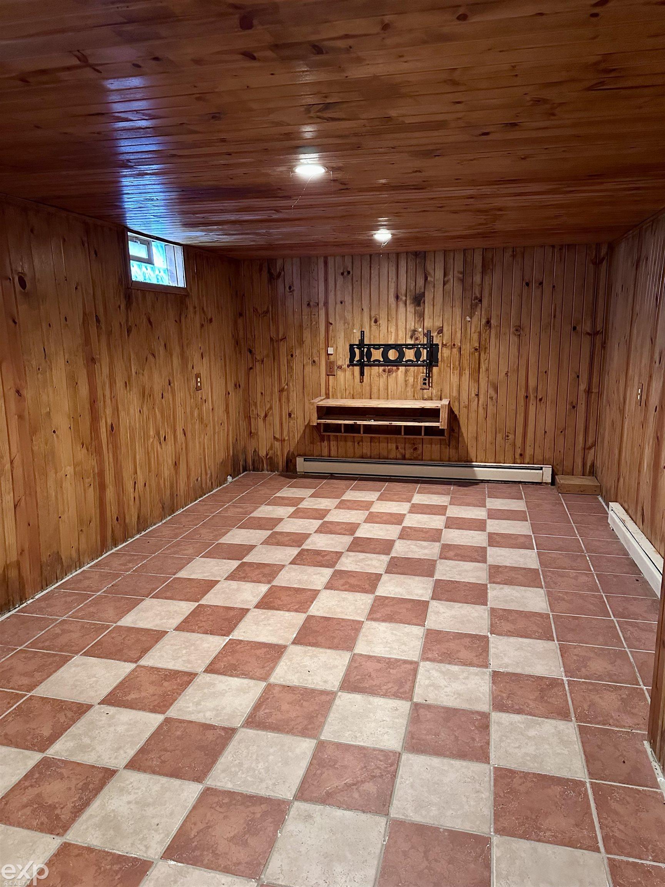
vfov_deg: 71.6
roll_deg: -0.3
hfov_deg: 56.8
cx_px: 332
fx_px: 615
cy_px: 444
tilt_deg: -11.1
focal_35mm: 24
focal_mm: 6.86
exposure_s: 1/40
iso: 800
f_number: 1.78
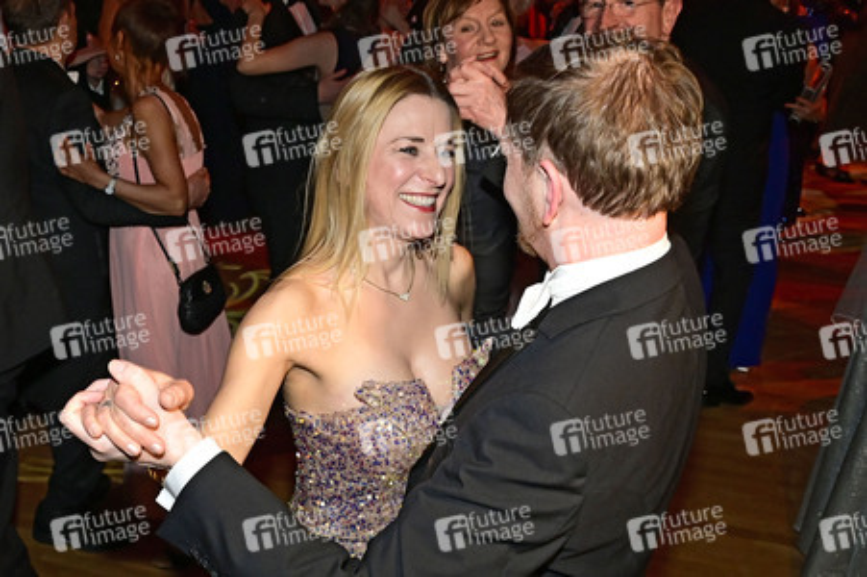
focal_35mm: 24
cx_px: 434
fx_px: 578
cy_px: 288
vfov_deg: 53.1
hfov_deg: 73.8
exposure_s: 1/200
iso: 4000
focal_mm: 24
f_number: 6.3
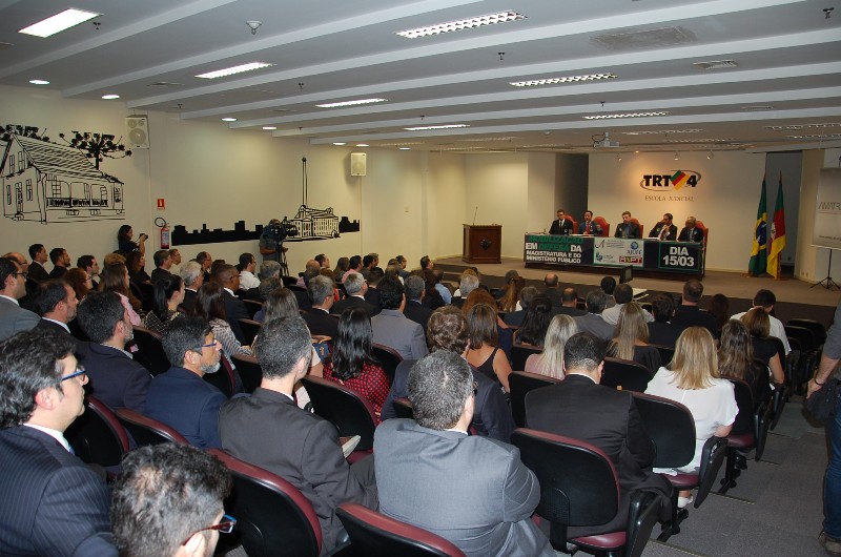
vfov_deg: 47.7
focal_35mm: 27
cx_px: 420
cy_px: 278
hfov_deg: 67.5
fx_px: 629
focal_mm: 18
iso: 400
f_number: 3.5
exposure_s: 1/60
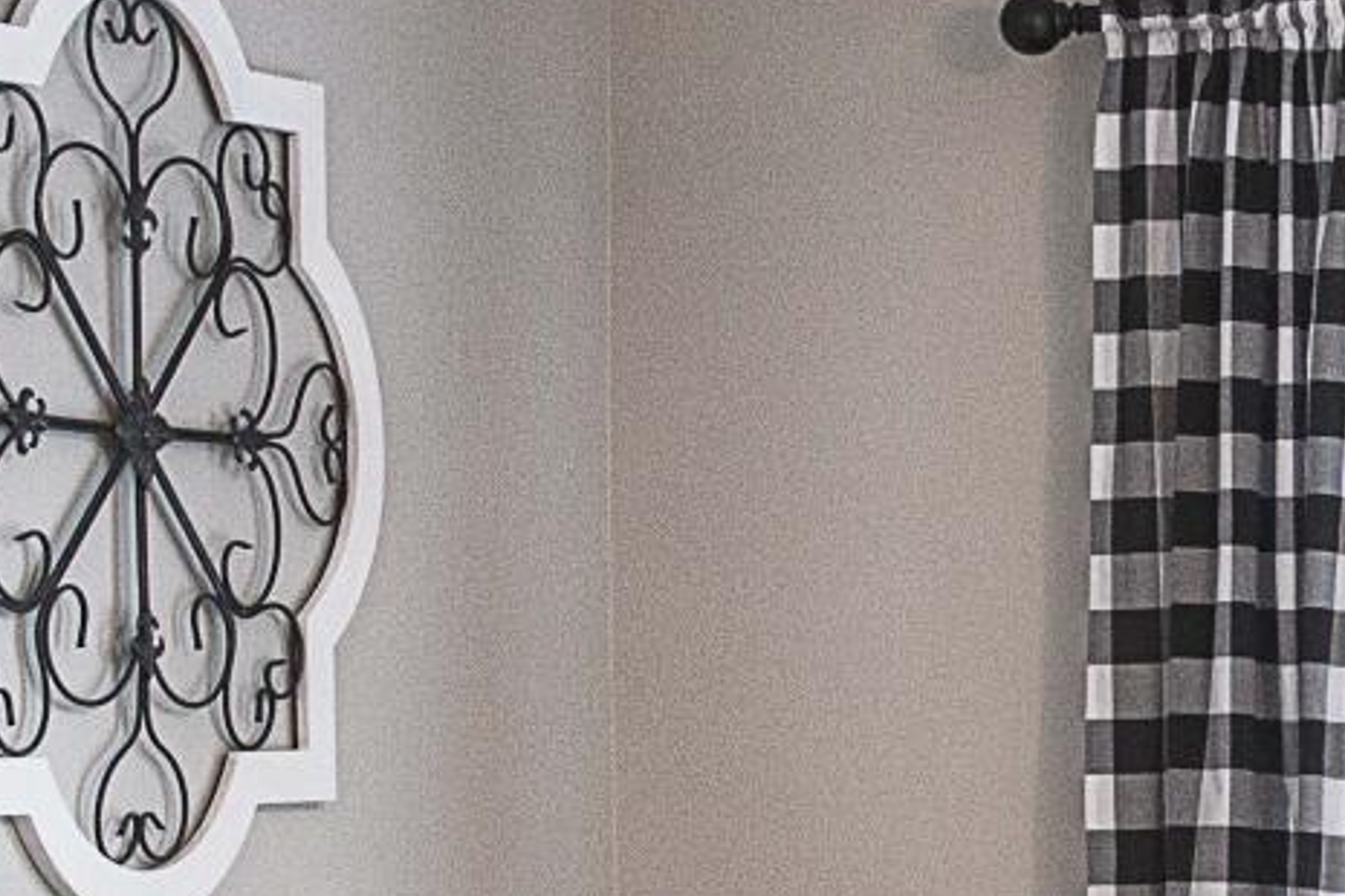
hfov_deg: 13.0
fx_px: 5791
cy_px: 679
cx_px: 1403
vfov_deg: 8.8
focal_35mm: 155
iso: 640
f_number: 5.6
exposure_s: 1/80
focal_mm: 24
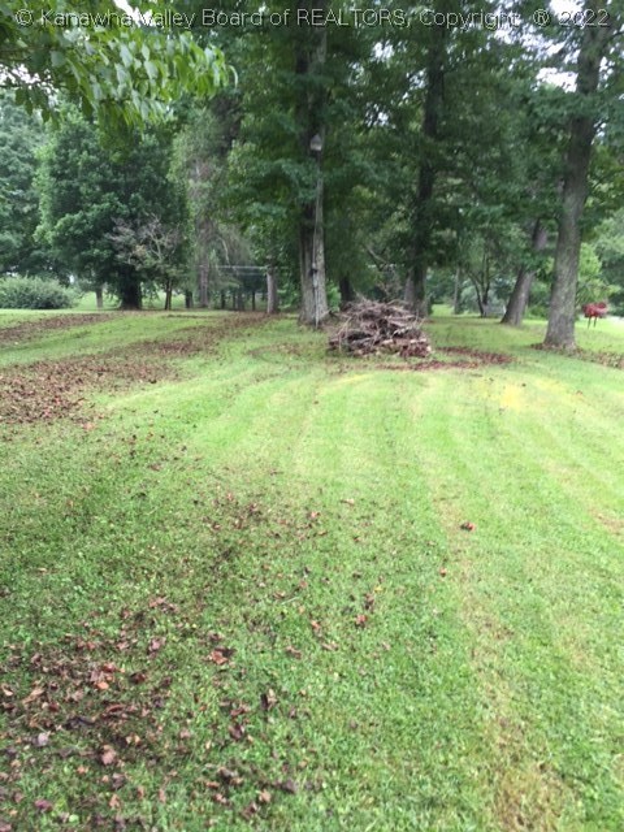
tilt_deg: -14.2
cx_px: 312
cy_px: 416
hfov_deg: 48.2
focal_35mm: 29
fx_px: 697
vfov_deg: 61.7
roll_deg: -1.6
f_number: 2.2
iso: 32
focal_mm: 4.15
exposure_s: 1/120
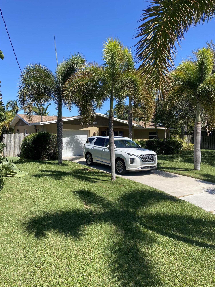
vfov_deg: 67.3
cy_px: 144
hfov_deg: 53.1
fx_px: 215
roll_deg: -0.4
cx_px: 108
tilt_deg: -0.5
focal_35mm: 26
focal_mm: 4.25
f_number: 1.8
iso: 32
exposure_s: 1/1961
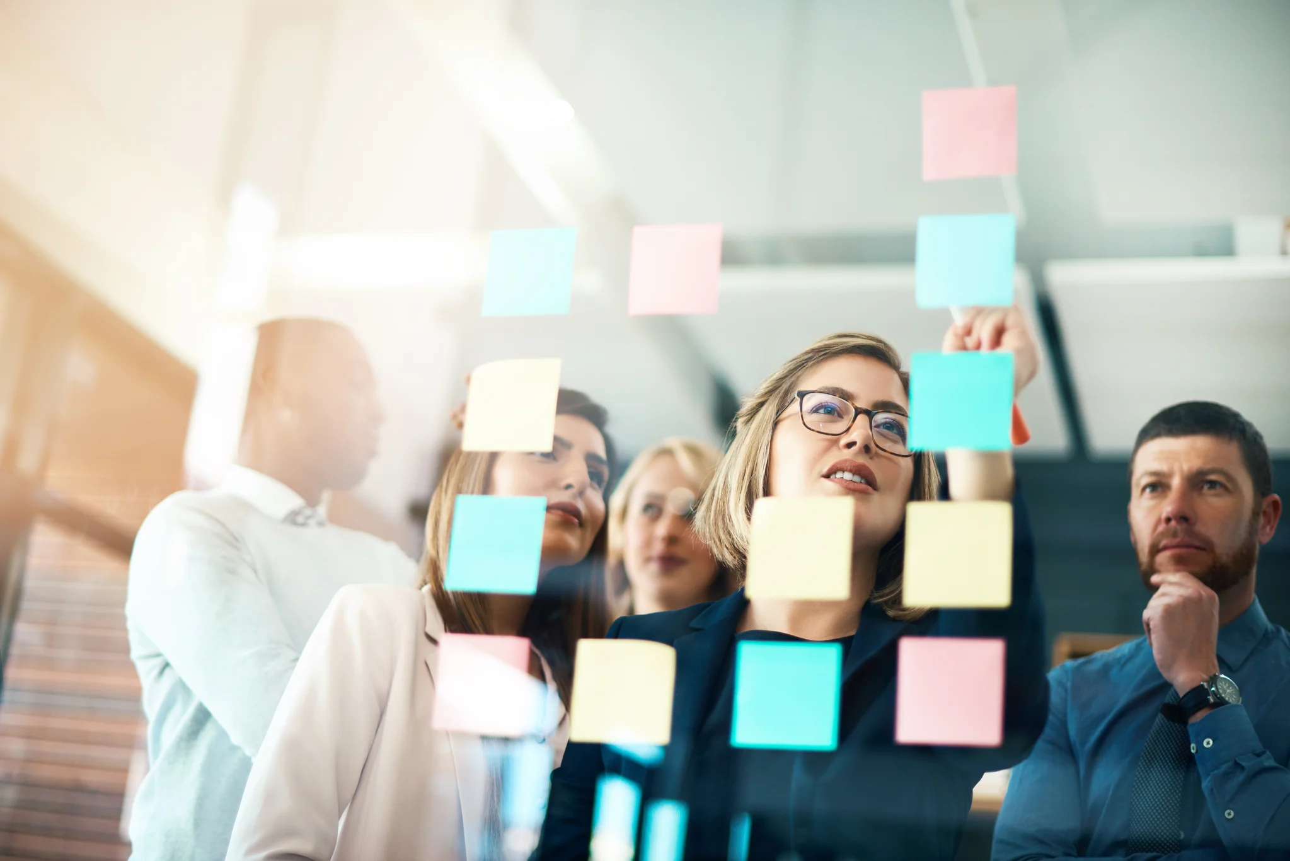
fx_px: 1792
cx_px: 645
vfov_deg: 27.0
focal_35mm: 50
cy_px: 430
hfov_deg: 39.6
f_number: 1.8
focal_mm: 50
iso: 160
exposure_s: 1/200
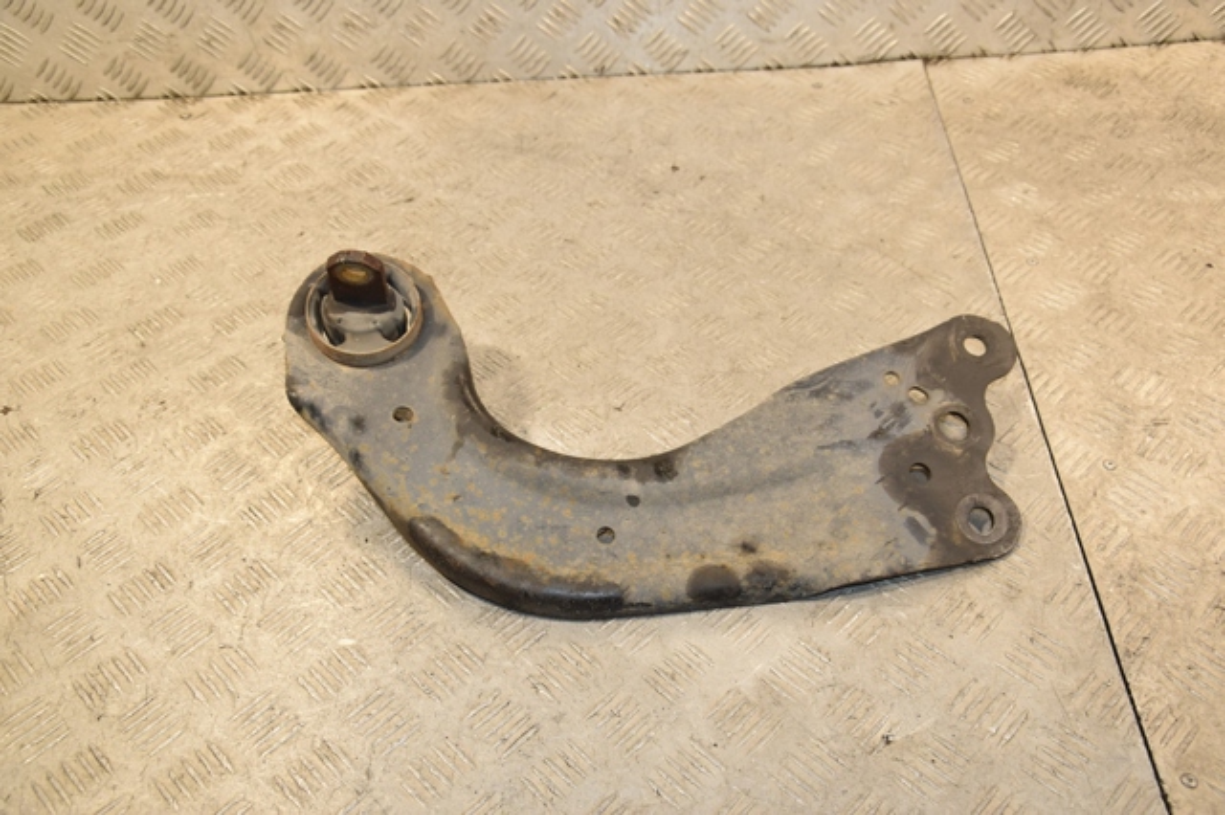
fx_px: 1275
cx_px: 612
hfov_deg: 51.3
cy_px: 408
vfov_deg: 35.5
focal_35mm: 38
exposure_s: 1/200
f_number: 6.3
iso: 800
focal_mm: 25
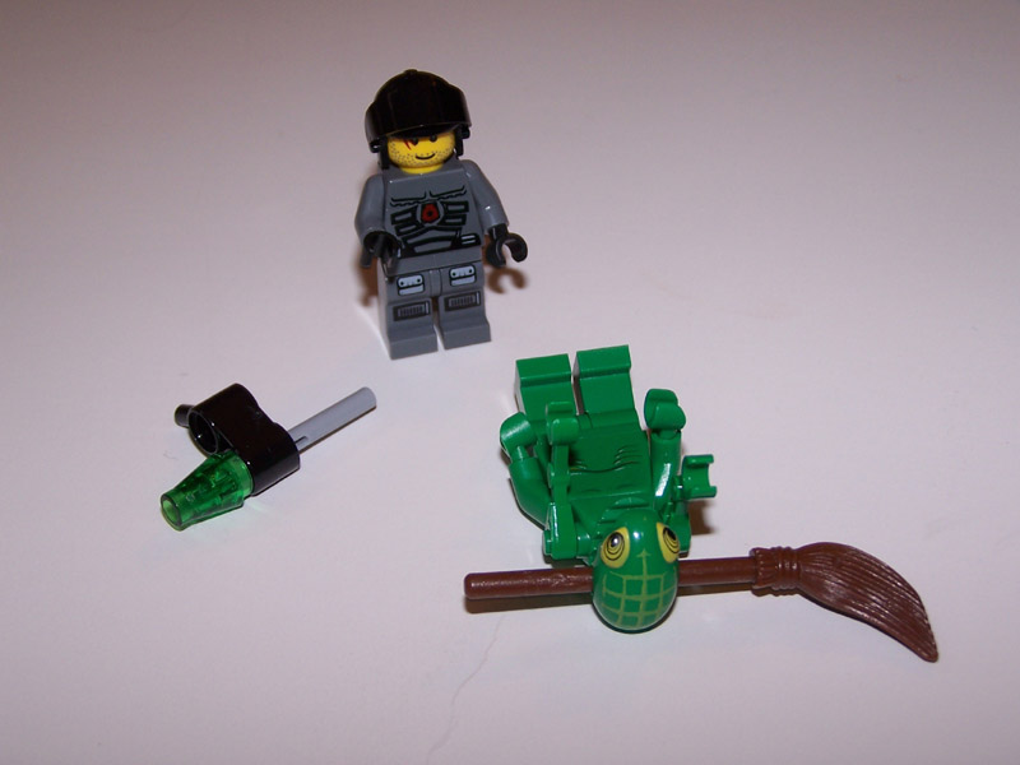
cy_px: 382
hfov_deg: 30.3
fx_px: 1886
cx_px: 510
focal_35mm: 64
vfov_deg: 22.9
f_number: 3.2
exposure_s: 1/80
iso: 80
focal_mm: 10.7
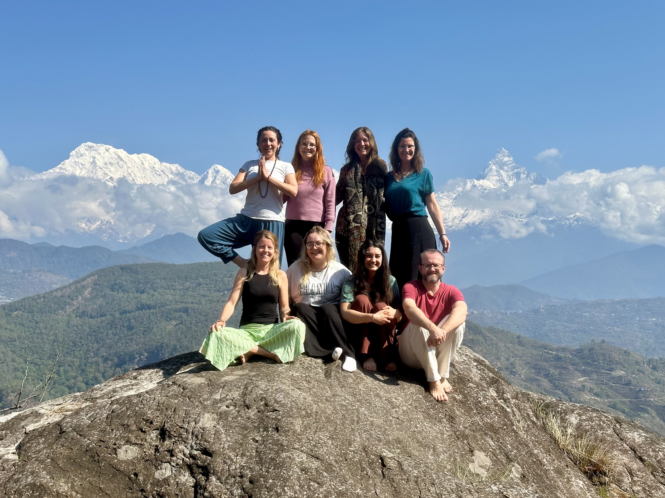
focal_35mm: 48
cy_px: 249
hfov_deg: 39.7
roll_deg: -0.4
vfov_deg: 30.3
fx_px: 922
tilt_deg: +3.3
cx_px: 332
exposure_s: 1/3876
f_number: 1.78
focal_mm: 6.86
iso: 64
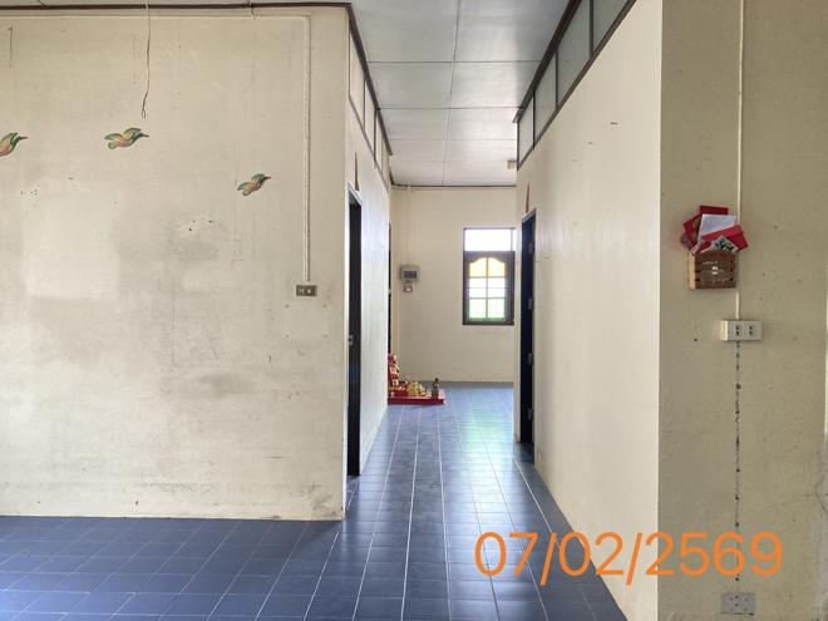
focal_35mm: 28
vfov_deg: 49.7
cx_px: 414
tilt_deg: -3.8
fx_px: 670
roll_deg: -1.9
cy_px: 310
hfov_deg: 63.4
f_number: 1.8
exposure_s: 1/60
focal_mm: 3.99
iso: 200
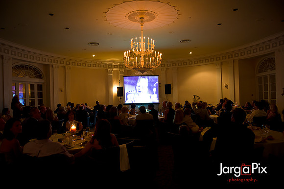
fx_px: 189
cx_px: 142
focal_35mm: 24
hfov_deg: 73.8
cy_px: 94
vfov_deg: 53.1
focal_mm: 24
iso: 1600
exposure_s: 1/25
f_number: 2.8
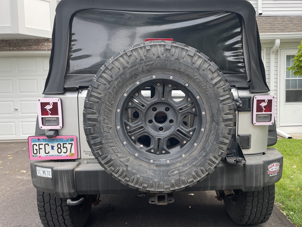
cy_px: 122
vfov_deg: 45.4
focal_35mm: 31
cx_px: 165
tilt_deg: -3.9
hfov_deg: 58.3
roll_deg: +2.5
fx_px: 270
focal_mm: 4.2
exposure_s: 1/364
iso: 32
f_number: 1.6
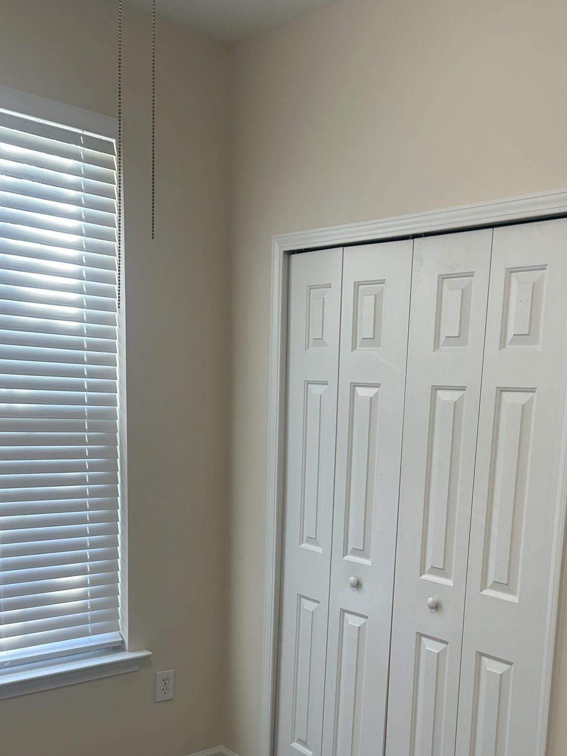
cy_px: 546
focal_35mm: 38
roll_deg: -3.5
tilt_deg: -9.8
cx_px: 386
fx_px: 830
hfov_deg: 37.3
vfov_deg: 47.5
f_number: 1.5
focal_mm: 5.7
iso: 64
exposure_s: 1/120
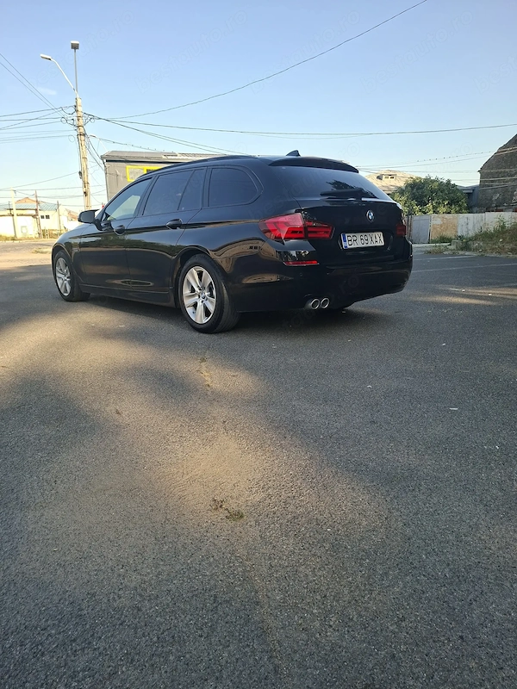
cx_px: 258
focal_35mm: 23
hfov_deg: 58.9
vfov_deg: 73.9
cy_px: 344
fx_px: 458
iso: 50
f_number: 1.8
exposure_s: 1/756
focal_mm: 5.54
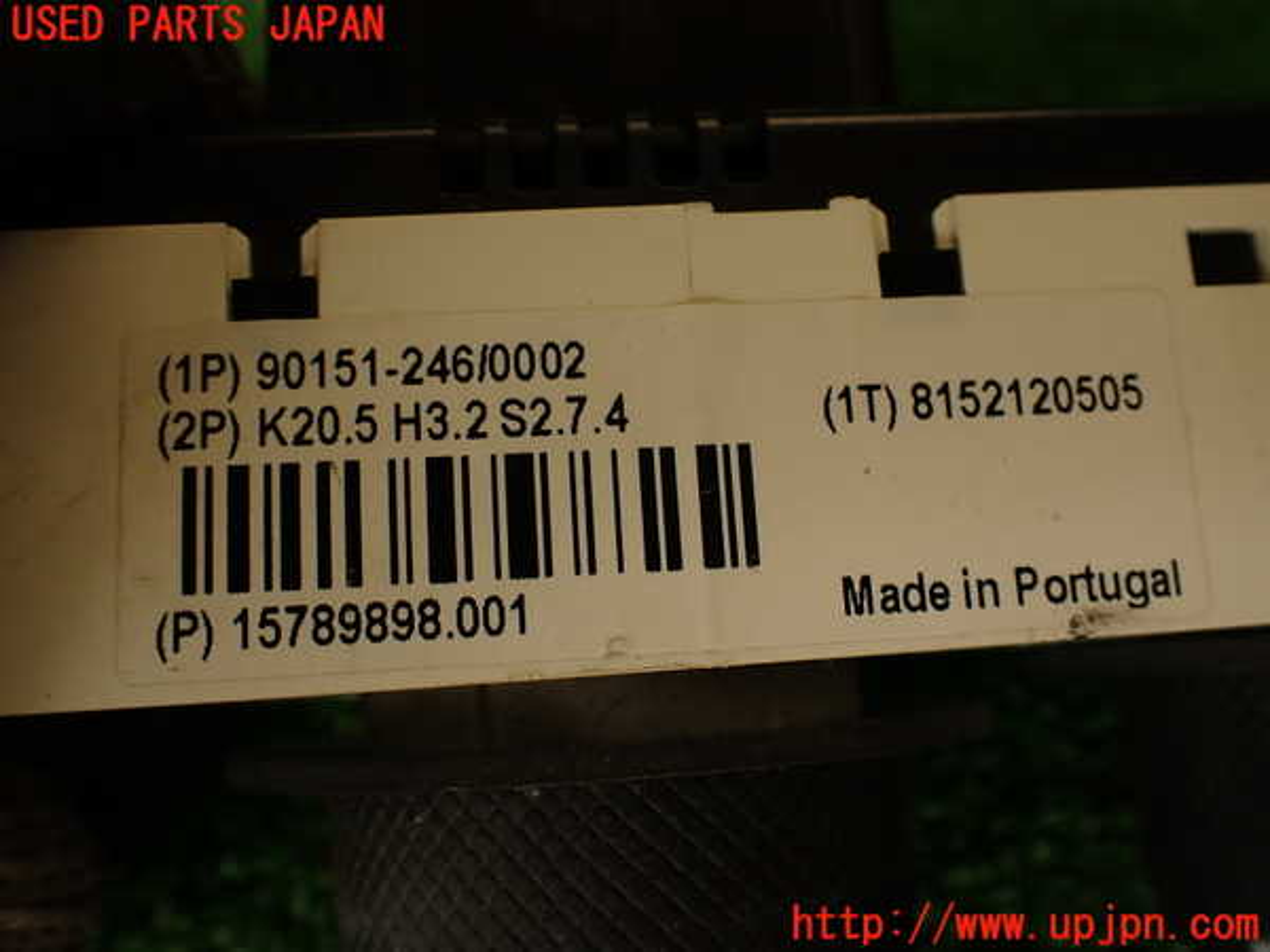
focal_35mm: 32
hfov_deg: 56.8
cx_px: 635
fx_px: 1174
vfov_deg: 44.2
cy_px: 476
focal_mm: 5.79
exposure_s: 1/80
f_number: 2.4
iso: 100
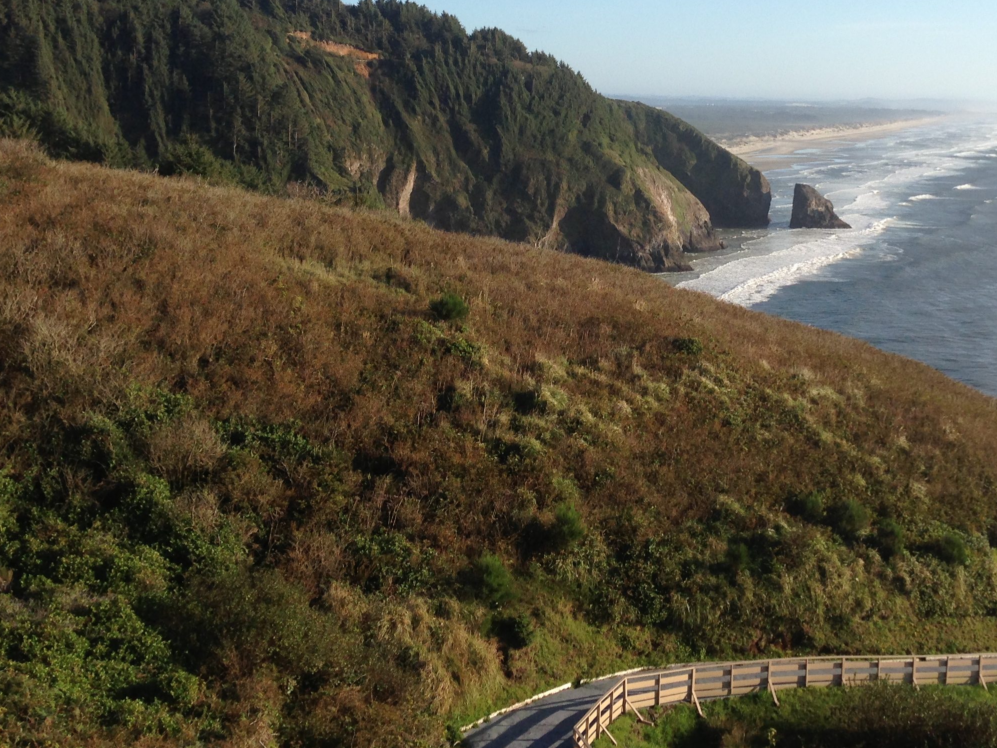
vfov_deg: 26.6
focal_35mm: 54
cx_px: 738
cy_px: 162
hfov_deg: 34.8
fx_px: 1555
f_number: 2.4
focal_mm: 4.13
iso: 50
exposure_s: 1/1022
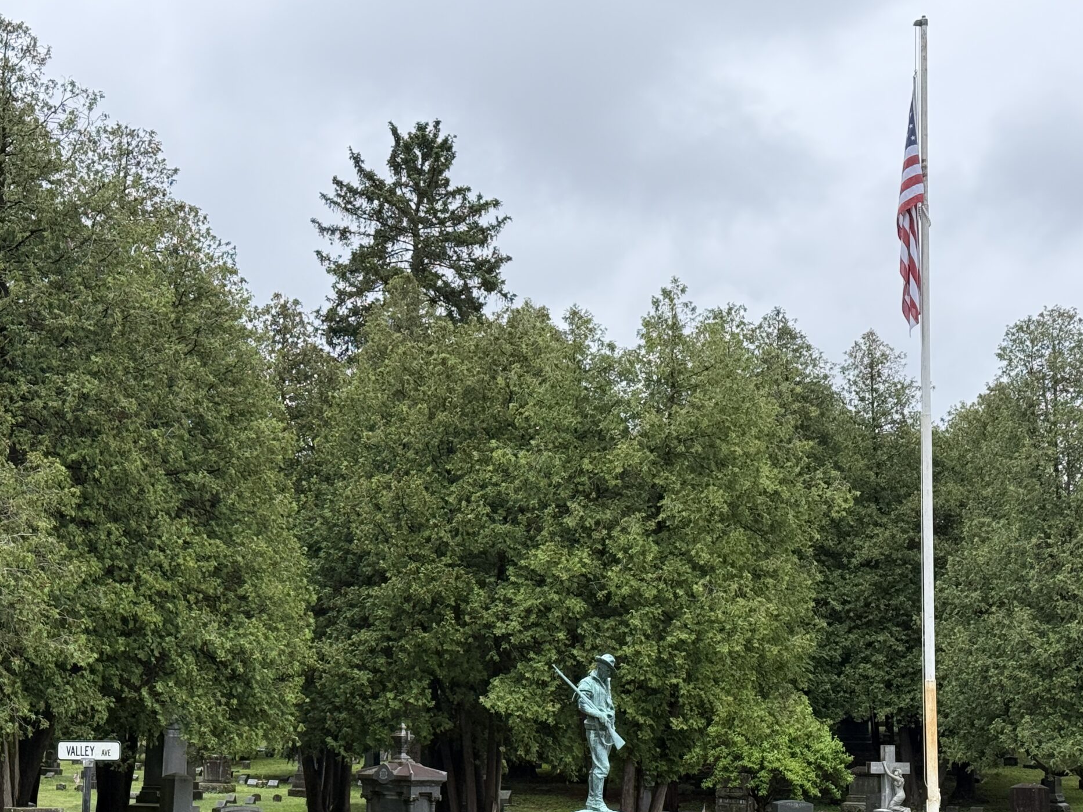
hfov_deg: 29.4
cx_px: 483
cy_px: 538
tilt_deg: +5.2
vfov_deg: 22.2
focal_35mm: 66
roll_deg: -1.3
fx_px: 2065
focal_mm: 6.76
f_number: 1.78
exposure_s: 1/1203
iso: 80
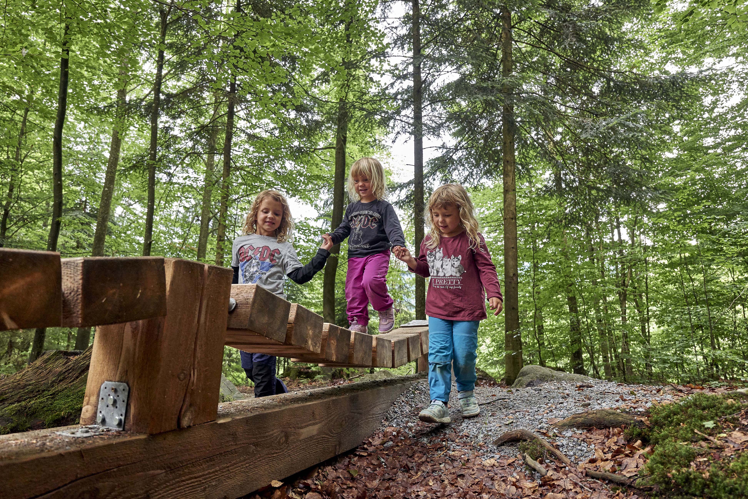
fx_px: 457
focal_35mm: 22
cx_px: 374
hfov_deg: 78.6
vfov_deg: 57.2
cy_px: 250
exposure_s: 1/400
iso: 2000
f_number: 3.9
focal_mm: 22
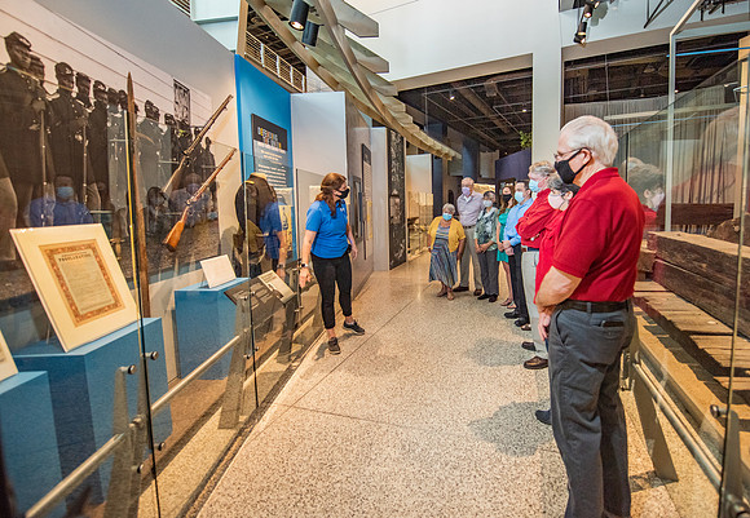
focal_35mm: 16
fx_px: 333
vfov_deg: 75.7
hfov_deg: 96.3
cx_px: 422
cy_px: 235
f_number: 2.8
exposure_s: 1/200
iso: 1600
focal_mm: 14
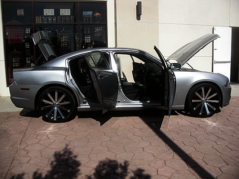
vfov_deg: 39.7
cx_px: 120
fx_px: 249
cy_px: 90
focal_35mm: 36
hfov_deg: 51.4
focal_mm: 6.3
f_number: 7.9
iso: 50
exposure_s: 1/200
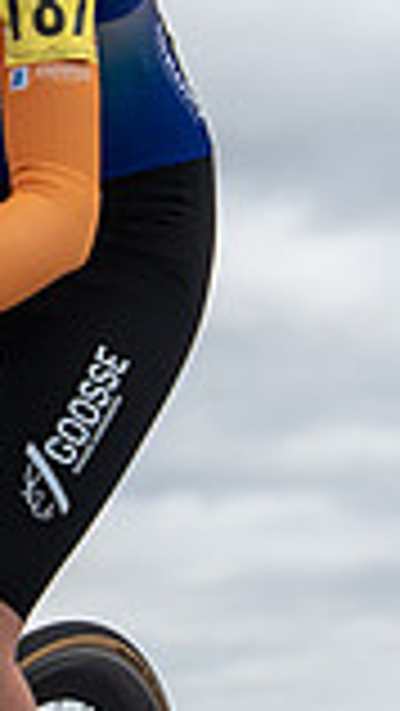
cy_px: 322
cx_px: -139
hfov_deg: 5.1
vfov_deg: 9.0
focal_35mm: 239
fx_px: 4502
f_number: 3.5
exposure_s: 1/1000
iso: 100
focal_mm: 62
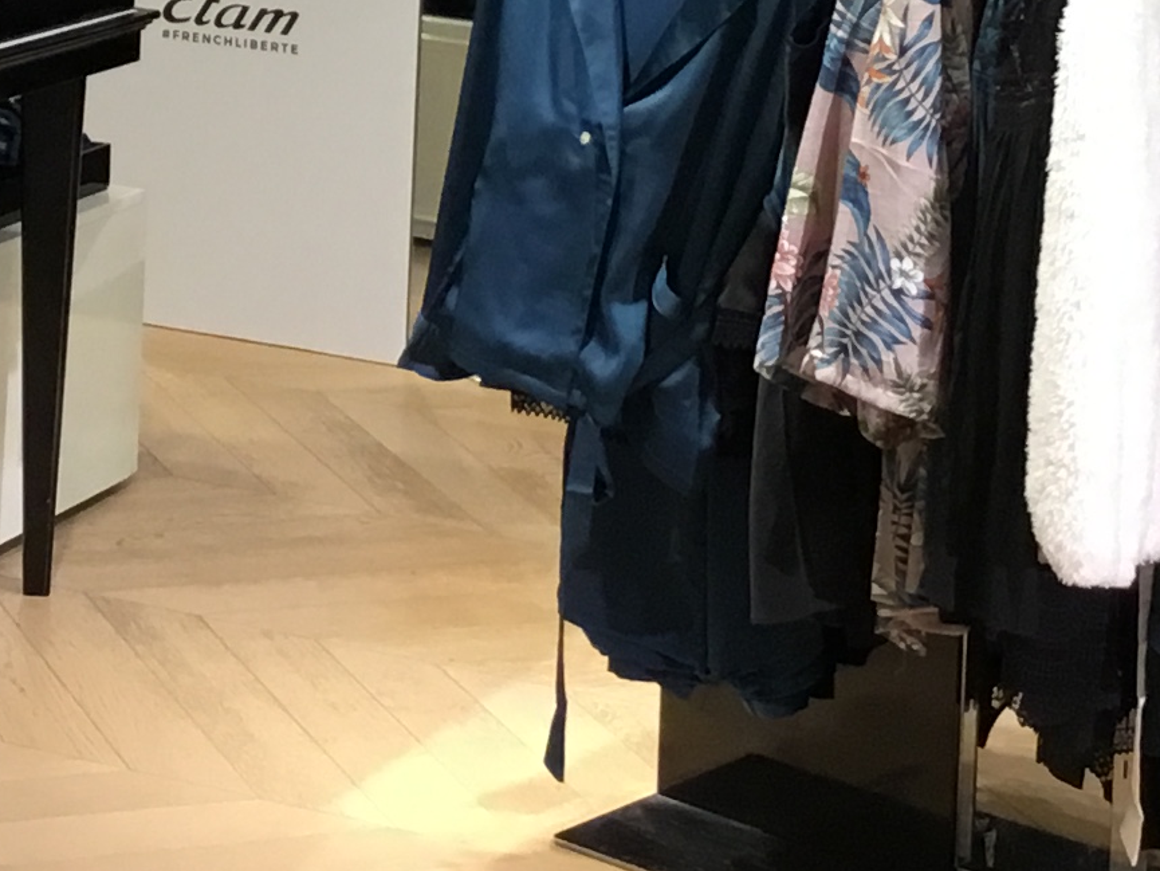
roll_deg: -2.4
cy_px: -317
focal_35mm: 117
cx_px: 152
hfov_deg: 16.6
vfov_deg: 12.2
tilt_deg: -4.0
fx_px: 3921
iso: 50
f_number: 2.4
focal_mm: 3.3
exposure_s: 1/33
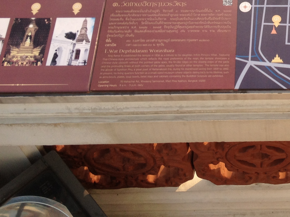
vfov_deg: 19.1
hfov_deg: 24.8
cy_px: 4
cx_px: 290
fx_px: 628
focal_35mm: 75
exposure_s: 1/699
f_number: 2.4
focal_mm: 4.28
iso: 64
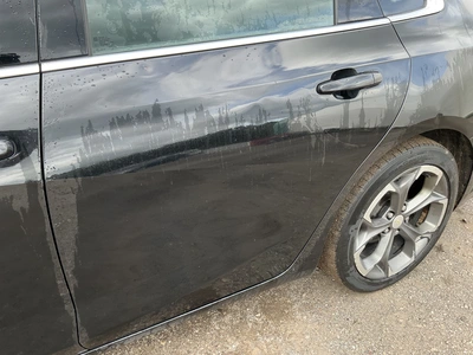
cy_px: 178
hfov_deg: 63.4
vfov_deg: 49.7
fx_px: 383
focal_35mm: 28
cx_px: 236
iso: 20
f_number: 1.8
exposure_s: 1/122
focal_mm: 3
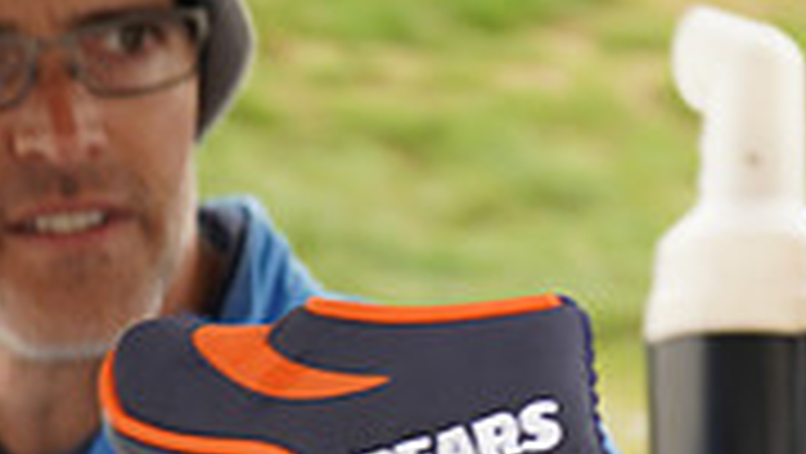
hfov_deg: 12.8
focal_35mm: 166
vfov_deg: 7.3
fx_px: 3550
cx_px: 838
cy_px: 573
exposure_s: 1/80
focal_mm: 49
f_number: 5.6
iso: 160
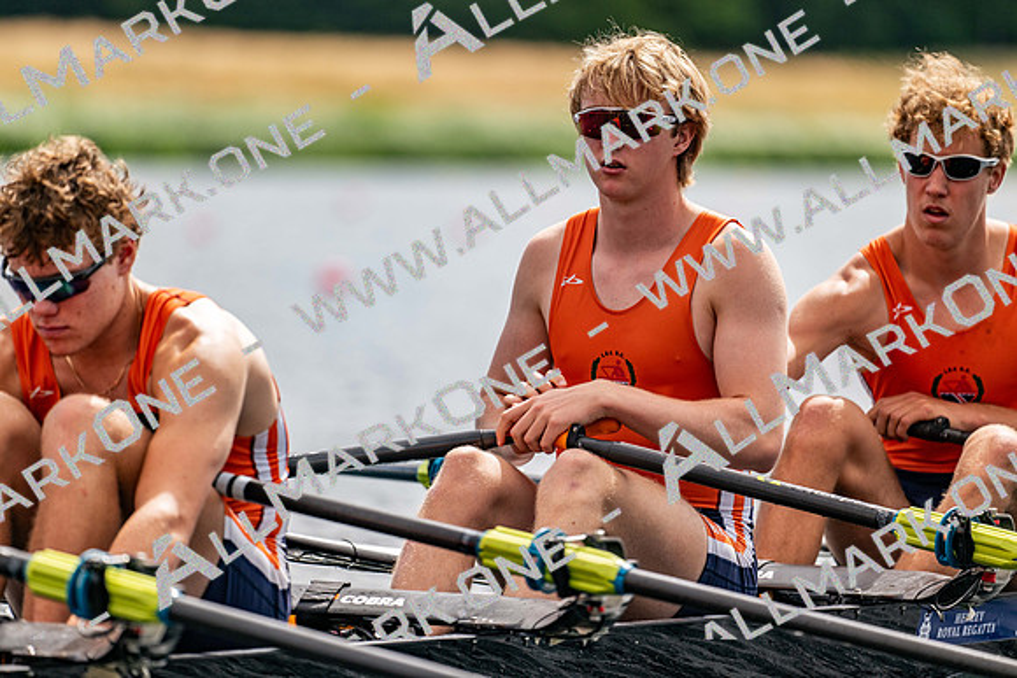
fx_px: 11302
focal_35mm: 400
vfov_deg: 3.4
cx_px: 508
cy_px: 339
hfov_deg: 5.2
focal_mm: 400
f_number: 4.5
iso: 200
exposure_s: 1/2500
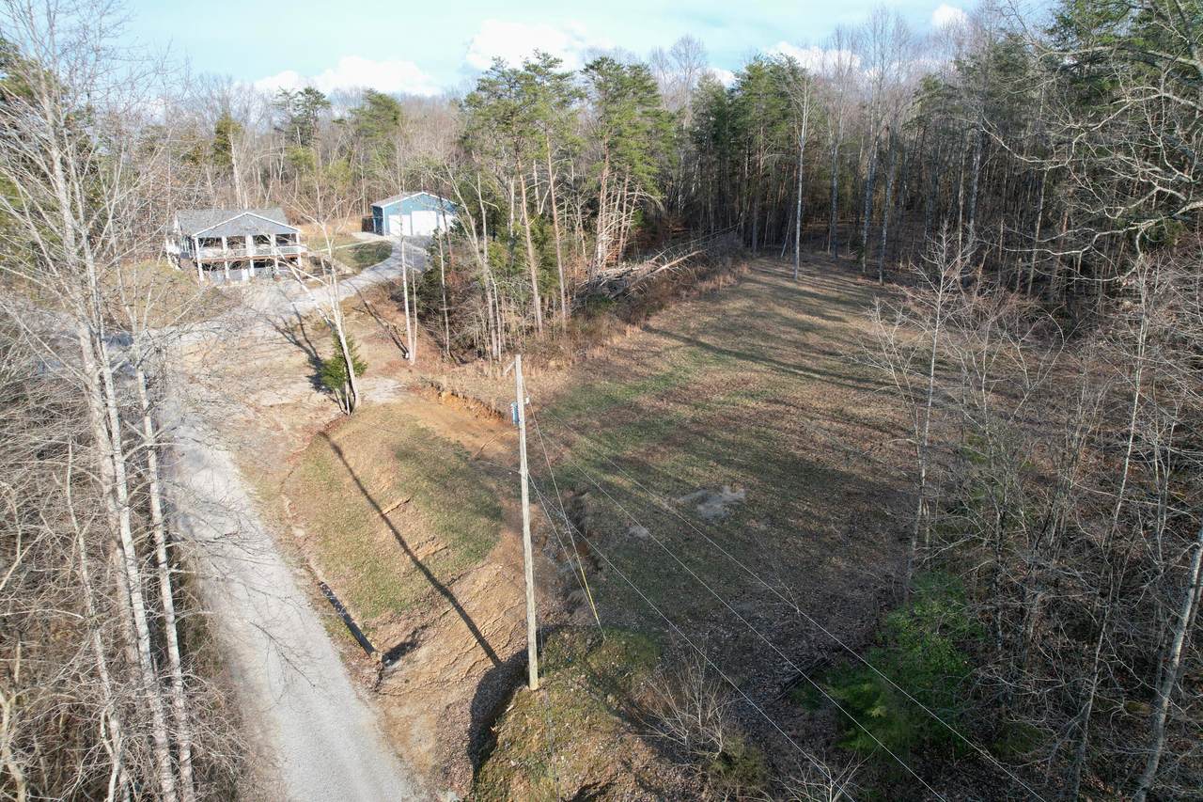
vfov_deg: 57.2
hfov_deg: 78.6
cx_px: 602
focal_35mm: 22
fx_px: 735
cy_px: 401
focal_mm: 8.38
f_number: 2.8
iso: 100
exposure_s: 1/725
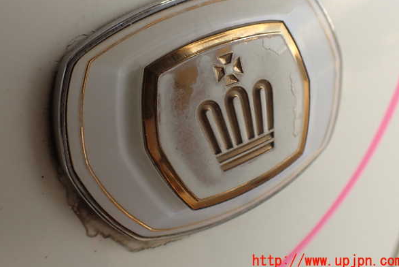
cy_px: 116
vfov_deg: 38.9
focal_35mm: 34
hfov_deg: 55.8
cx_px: 202
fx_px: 377
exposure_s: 1/200
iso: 100
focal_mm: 5.79
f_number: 3.2
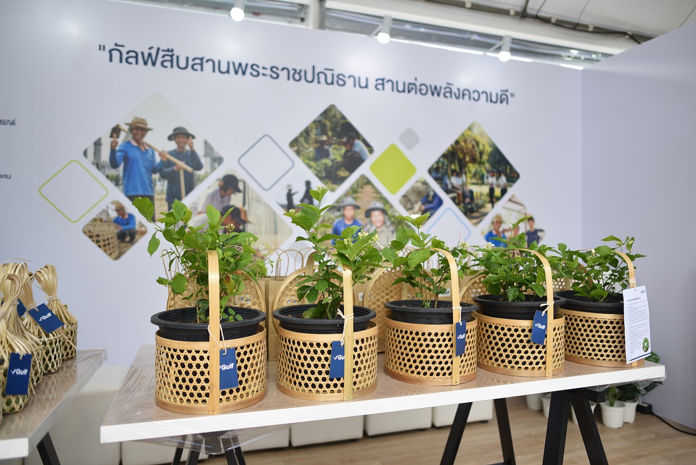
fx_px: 464
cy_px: 232
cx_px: 348
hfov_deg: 73.7
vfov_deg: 53.2
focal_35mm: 24
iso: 100
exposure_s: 1/200
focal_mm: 24
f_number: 2
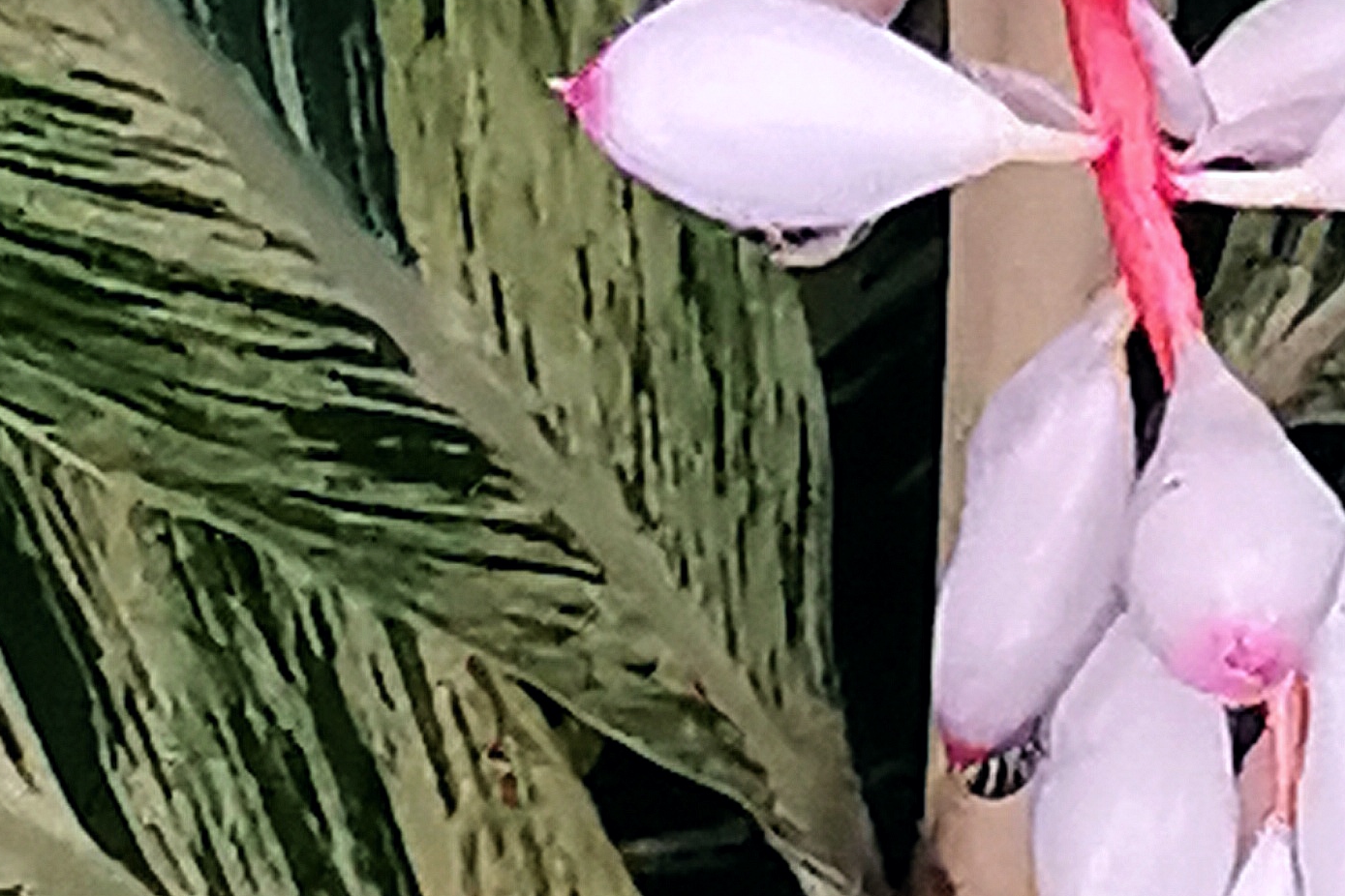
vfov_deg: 5.8
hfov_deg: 8.9
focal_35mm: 230
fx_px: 8592
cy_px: -986
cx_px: 1137
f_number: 2.2
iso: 160
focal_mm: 2.35
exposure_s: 1/50
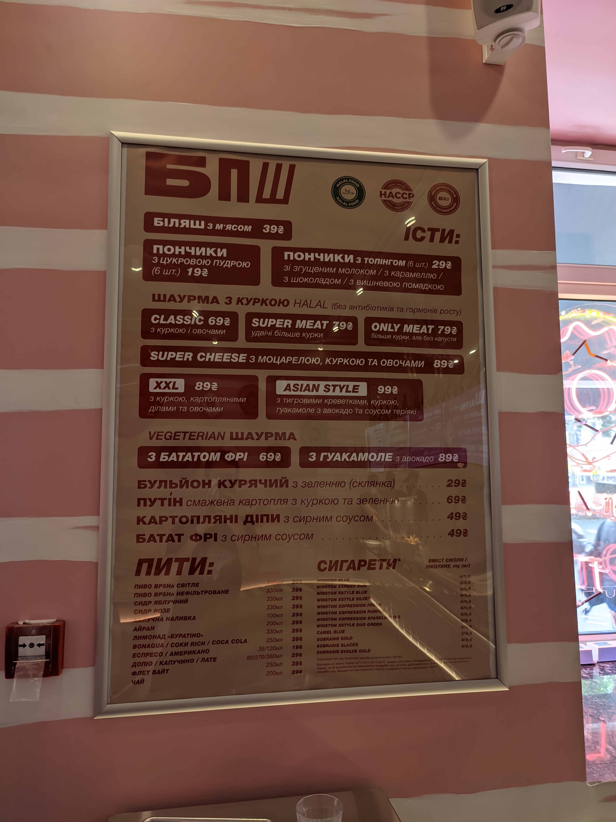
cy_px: 411
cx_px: 308
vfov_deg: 69.4
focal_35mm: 25
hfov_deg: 54.9
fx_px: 593
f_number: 1.9
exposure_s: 1/50
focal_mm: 6.04
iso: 119
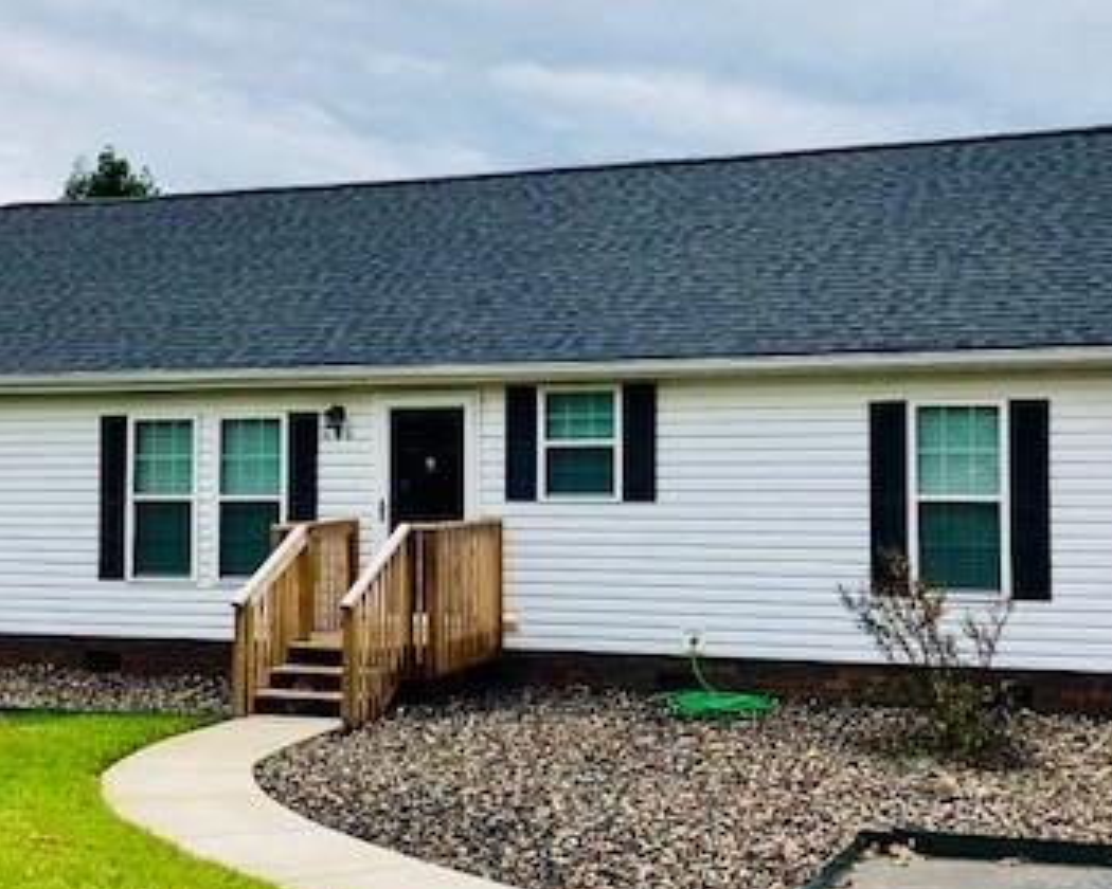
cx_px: 553
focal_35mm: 50
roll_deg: +0.3
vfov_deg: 30.2
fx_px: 1646
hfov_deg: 37.3
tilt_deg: +1.9
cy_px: 429
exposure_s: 1/1215
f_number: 1.8
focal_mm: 3.99
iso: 20
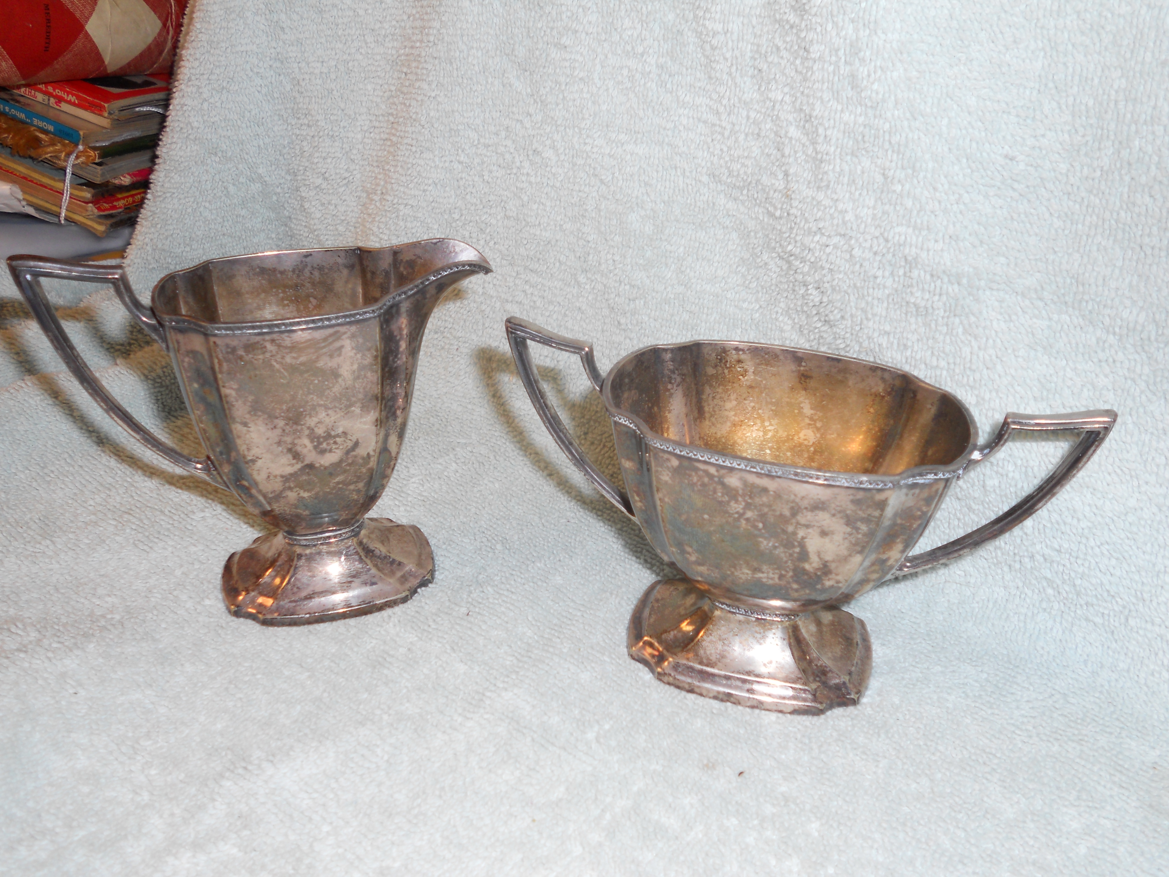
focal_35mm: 32
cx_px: 584
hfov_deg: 56.8
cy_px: 438
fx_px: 1081
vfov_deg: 44.2
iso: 80
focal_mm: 5.8
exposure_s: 1/25
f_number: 3.5
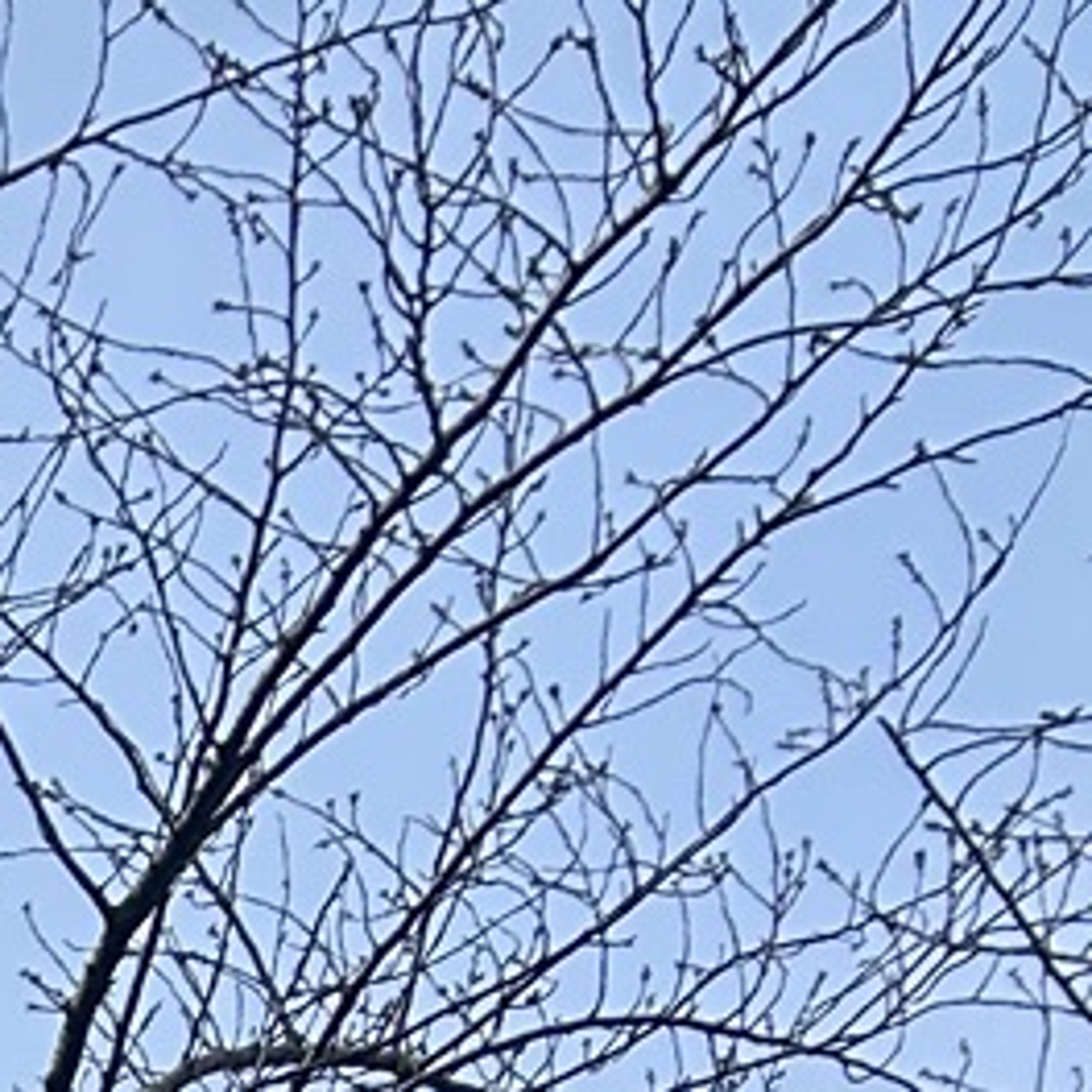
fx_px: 6210
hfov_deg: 8.9
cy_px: 3508
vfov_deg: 8.2
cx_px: -1750
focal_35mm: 174
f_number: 1.5
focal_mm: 5.7
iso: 50
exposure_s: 1/3165
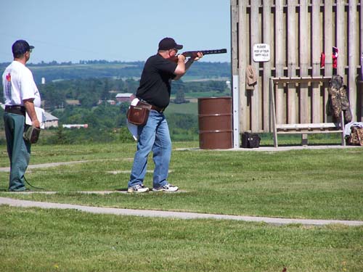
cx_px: 182
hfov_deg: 5.2
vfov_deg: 3.9
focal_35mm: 380
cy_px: 136
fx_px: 3985
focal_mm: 63
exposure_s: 1/750
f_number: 5
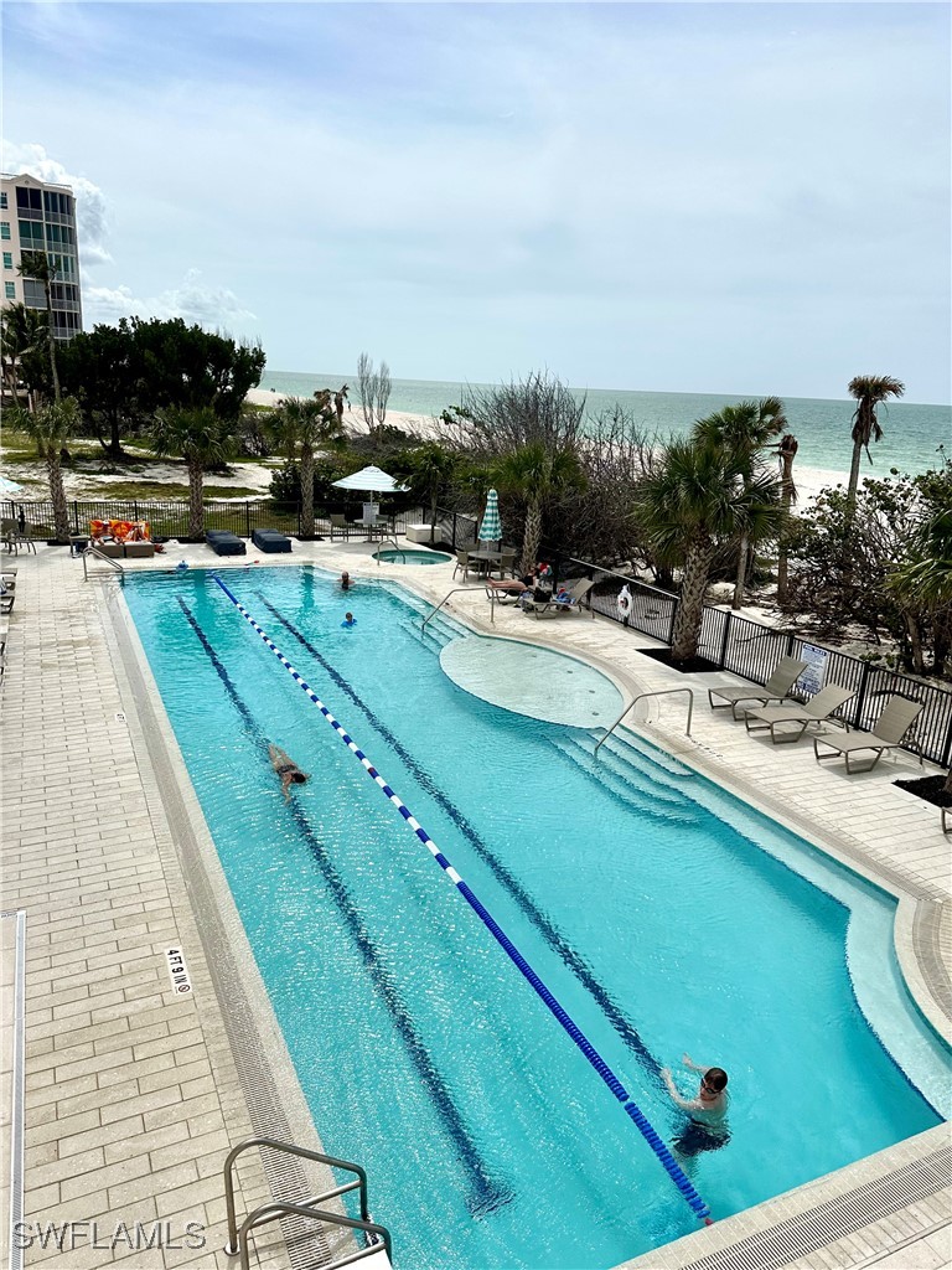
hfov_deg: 56.8
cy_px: 635
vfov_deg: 71.6
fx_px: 880
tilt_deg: -13.3
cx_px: 476
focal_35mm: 24
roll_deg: -4.3
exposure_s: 1/12048
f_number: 1.78
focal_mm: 6.86
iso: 80
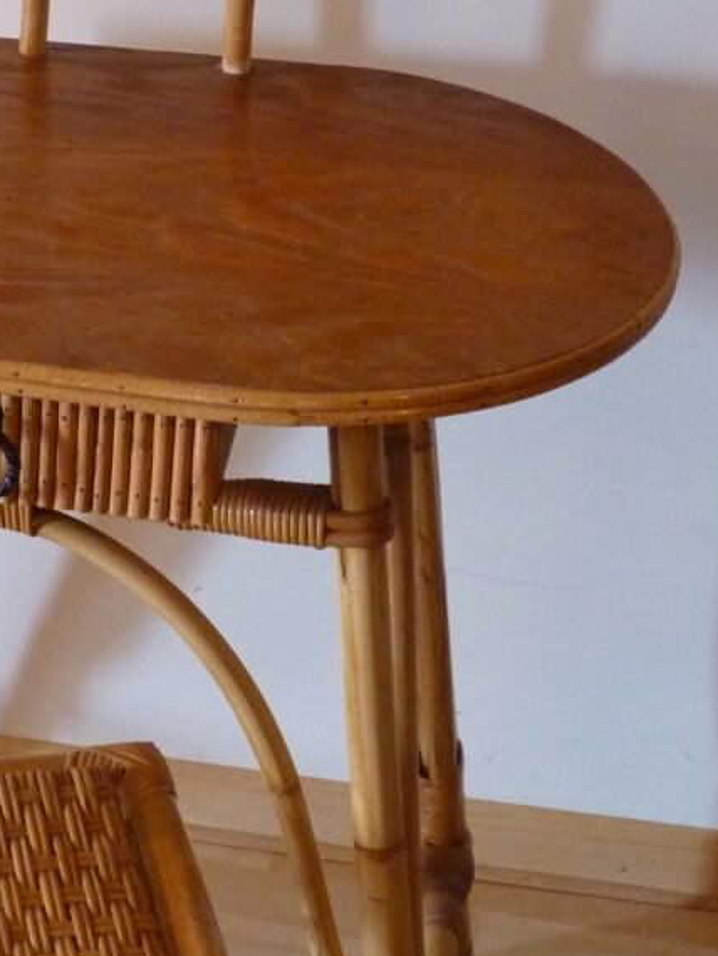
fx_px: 2404
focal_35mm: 87
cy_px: 429
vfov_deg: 22.5
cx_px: 5
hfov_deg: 16.6
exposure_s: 1/20
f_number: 3
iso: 400
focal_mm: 5.5
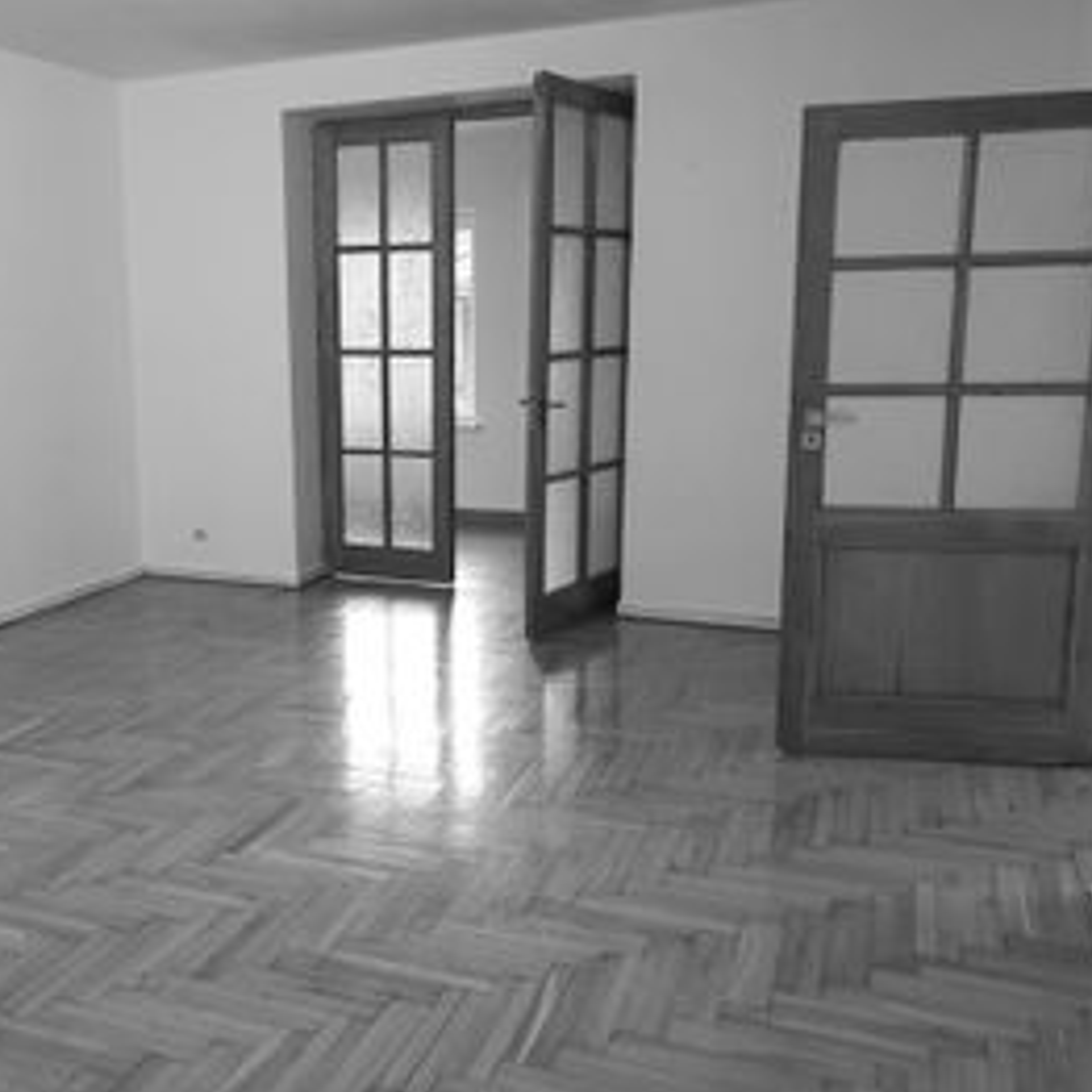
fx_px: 1178
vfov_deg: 49.7
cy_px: 521
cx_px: 356
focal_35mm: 33
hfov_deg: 48.8
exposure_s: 1/50
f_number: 2.4
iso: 250
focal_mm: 4.3
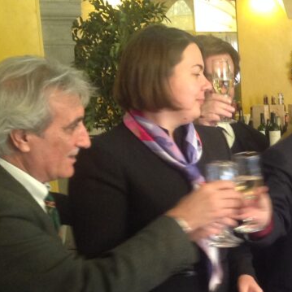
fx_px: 840
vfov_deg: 19.6
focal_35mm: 88
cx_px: 336
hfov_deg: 18.8
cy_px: 219
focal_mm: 4.28
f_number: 2.4
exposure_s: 1/15
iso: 160
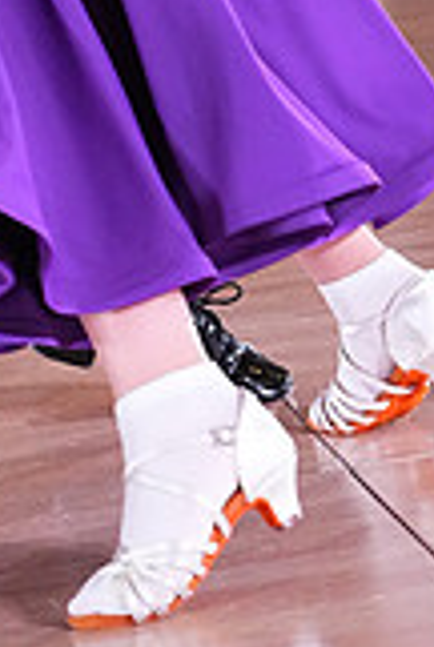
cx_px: -22
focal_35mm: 252
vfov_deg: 7.9
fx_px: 4537
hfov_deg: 5.5
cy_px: -462
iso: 8000
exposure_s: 1/400
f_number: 5
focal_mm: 70
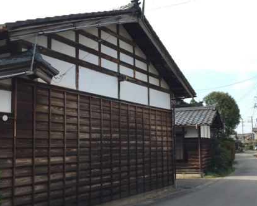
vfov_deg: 36.4
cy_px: 119
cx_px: 173
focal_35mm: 41
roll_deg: +0.6
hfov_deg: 44.1
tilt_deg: +2.5
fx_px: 312
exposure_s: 1/599
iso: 32
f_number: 2.2
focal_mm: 4.15
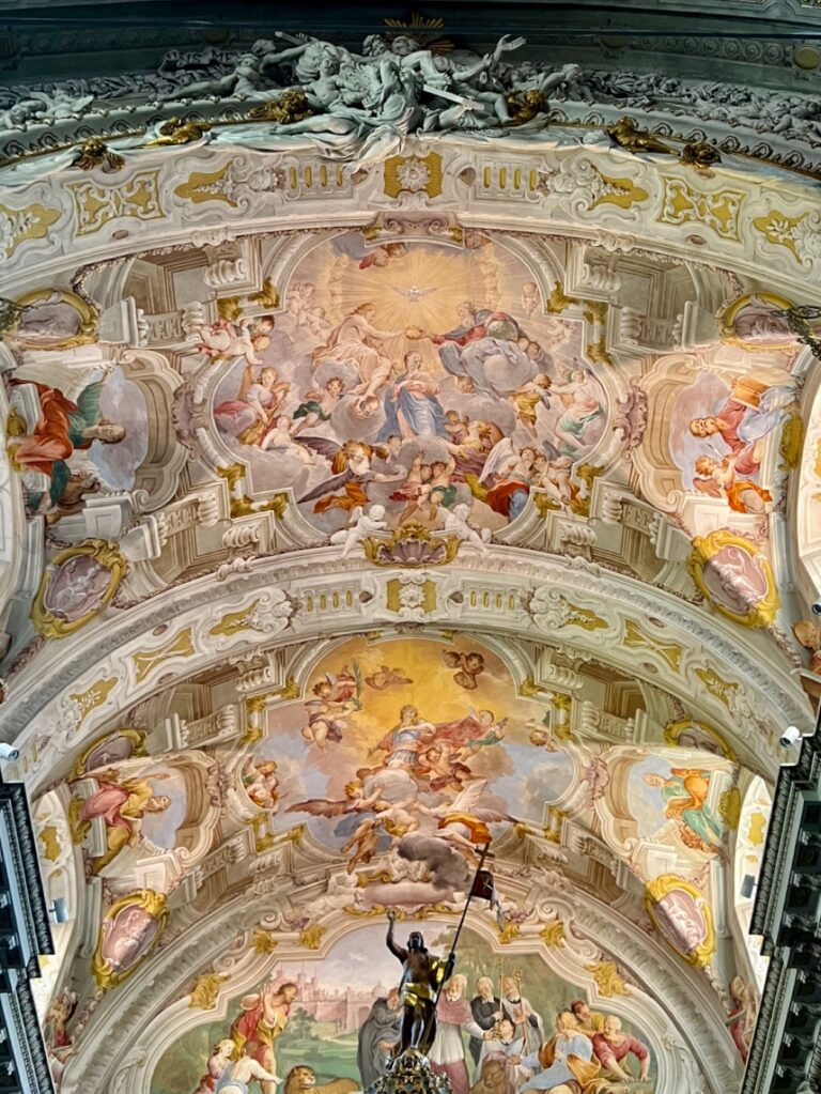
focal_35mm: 26
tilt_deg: +65.7
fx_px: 822
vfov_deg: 67.3
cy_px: 547
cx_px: 410
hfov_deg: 53.1
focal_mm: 5.7
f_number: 1.5
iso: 125
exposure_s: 1/50
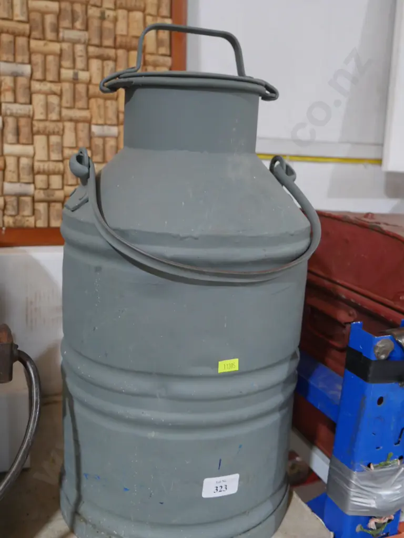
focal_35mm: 34
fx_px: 529
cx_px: 202
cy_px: 269
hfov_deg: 41.8
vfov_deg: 54.0
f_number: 4
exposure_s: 1/60
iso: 1250
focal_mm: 17
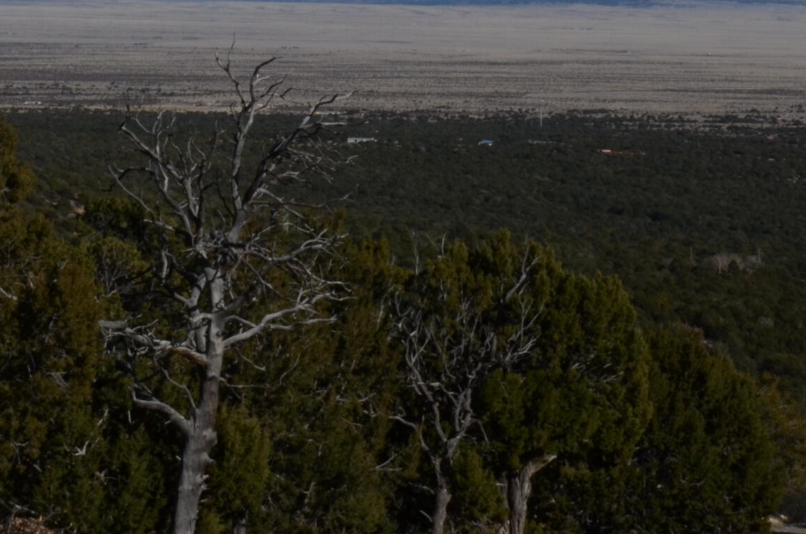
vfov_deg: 9.8
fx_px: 3068
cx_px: 354
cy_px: -69
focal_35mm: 137
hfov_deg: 15.0
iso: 400
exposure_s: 1/1000
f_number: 16
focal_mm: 35
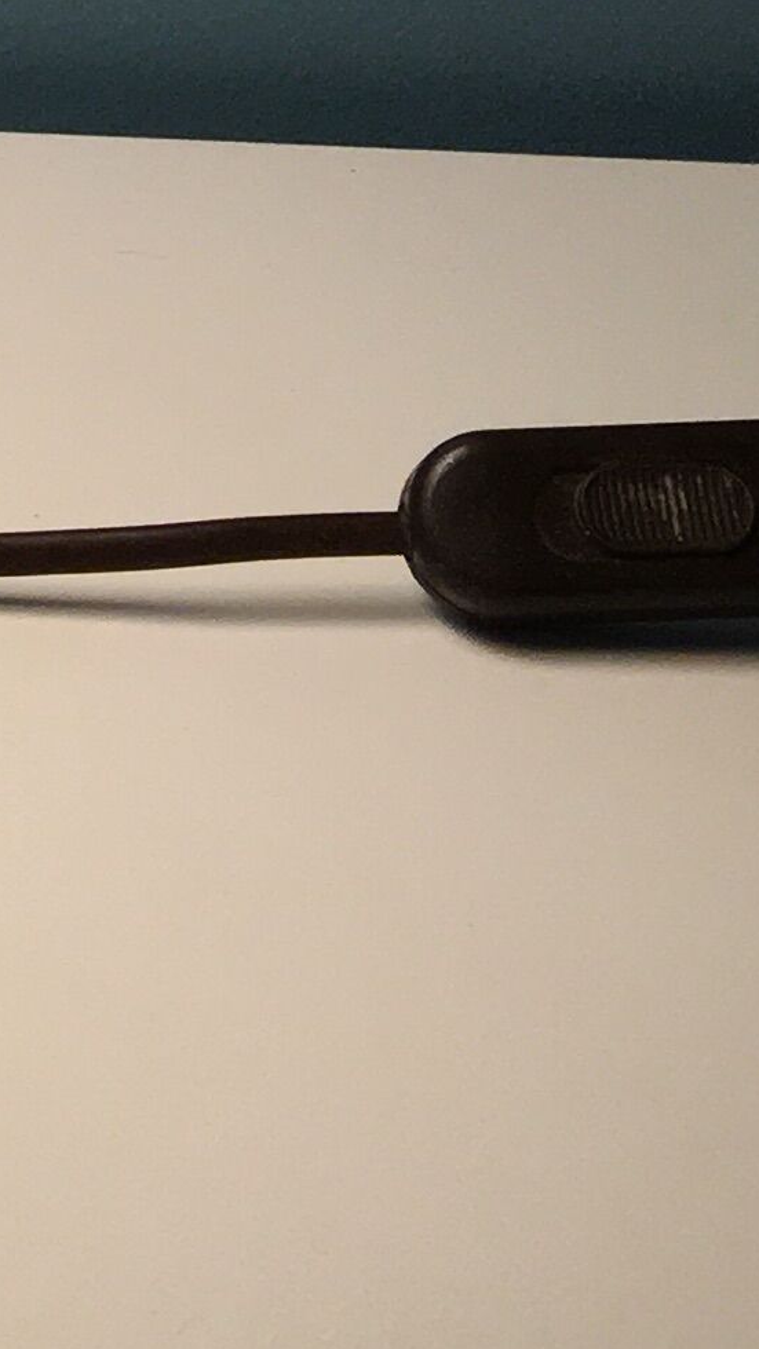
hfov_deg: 8.5
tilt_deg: -12.0
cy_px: -1037
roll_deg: +0.0
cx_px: -1054
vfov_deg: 14.6
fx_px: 4653
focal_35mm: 130
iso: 40
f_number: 2.2
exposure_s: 1/100
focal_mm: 4.15
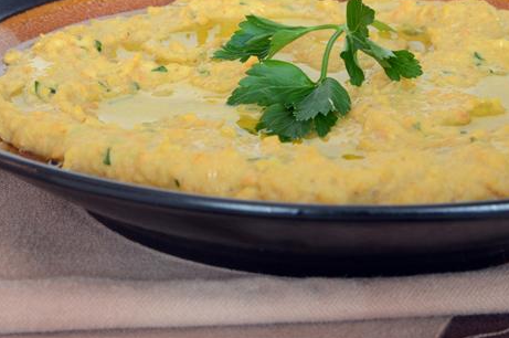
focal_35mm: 113
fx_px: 1595
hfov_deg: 18.1
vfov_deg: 12.0
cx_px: 233
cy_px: 76
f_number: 14
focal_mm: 48
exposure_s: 1/2.5
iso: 800
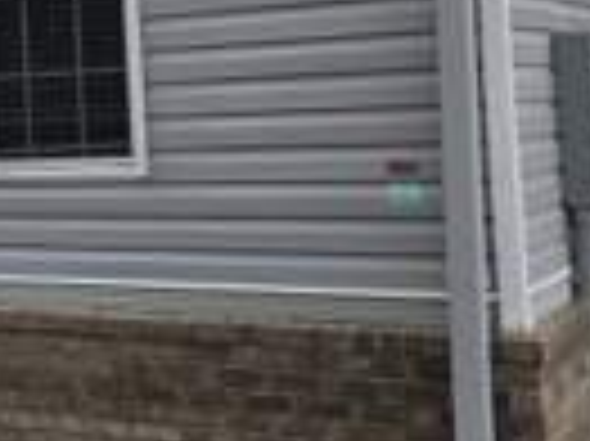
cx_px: -243
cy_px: 52
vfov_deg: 17.3
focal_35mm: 84
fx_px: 1430
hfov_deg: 20.6
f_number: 1.8
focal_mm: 5.4
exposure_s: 1/1000
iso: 80
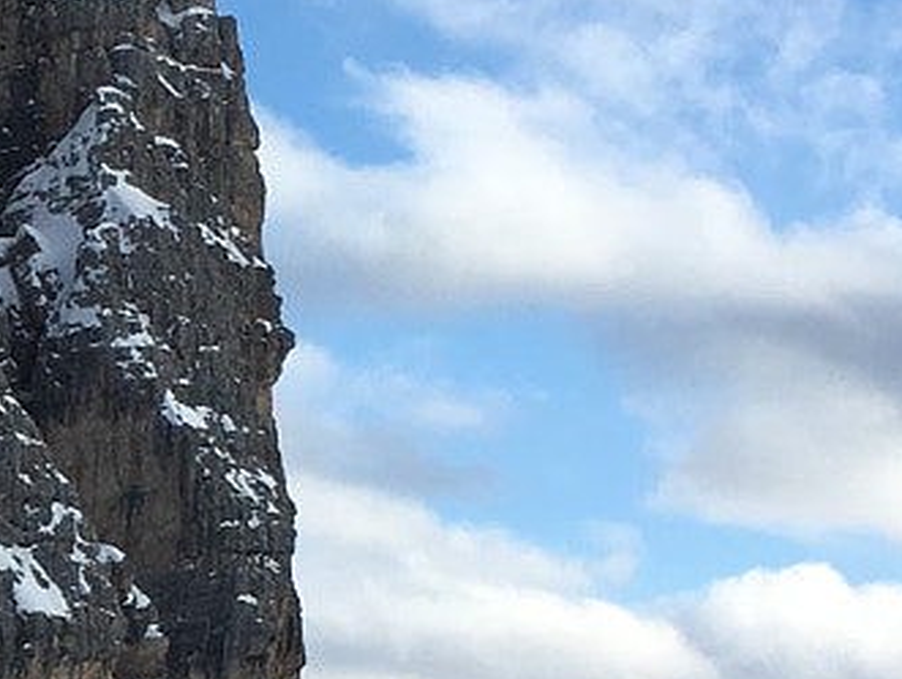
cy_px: 605
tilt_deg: +3.8
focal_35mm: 140
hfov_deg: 13.1
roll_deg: -1.7
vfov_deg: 10.6
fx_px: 3652
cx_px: -570
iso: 25
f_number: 2.2
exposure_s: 1/1748
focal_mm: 4.15
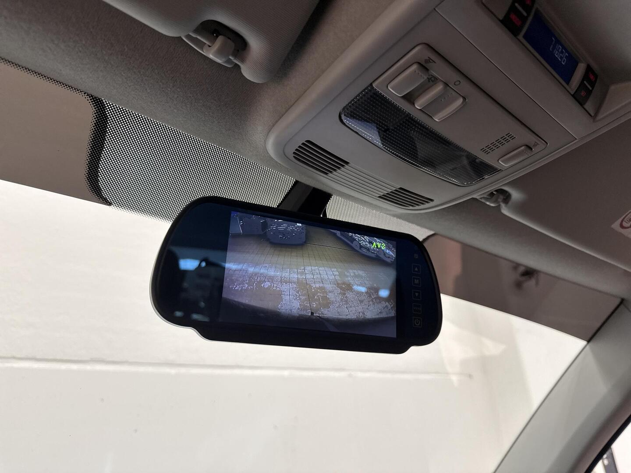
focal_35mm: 24
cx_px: 316
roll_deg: +4.5
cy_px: 236
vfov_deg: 56.8
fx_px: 437
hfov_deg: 71.6
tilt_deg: +24.7
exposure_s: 1/100
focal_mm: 6.76
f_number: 1.78
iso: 200
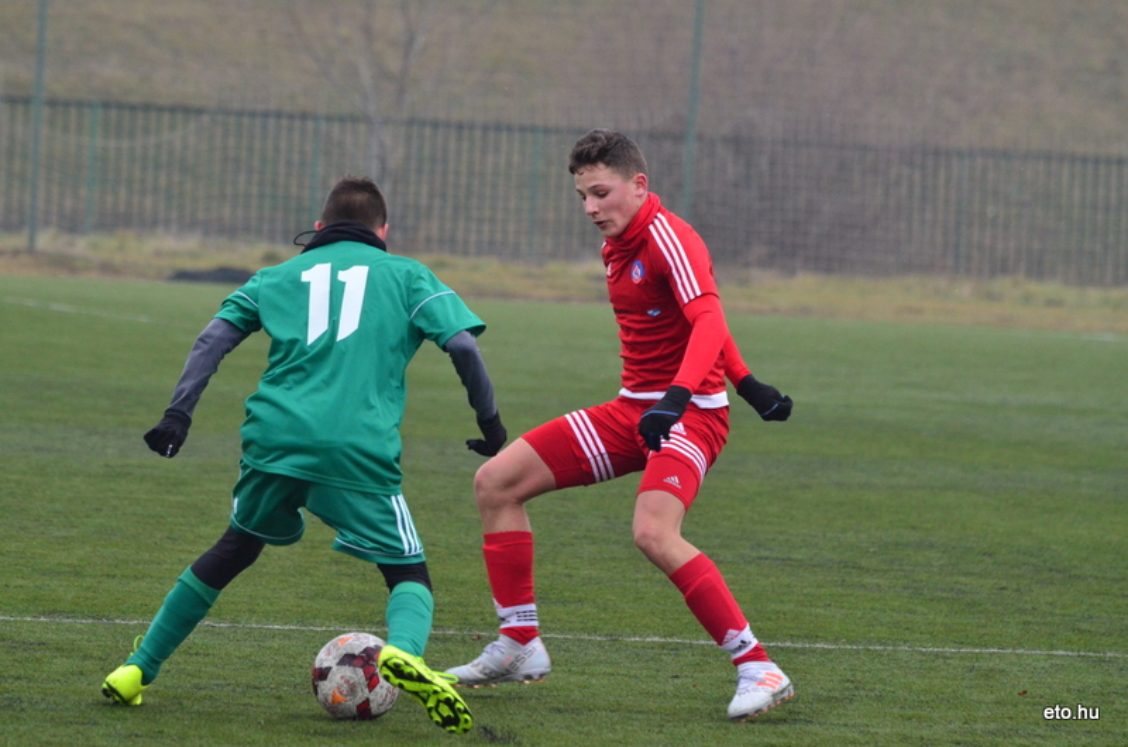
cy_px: 374
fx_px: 10319
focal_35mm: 330
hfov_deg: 6.3
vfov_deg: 4.1
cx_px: 564
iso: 1600
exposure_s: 1/640
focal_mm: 220
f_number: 6.3
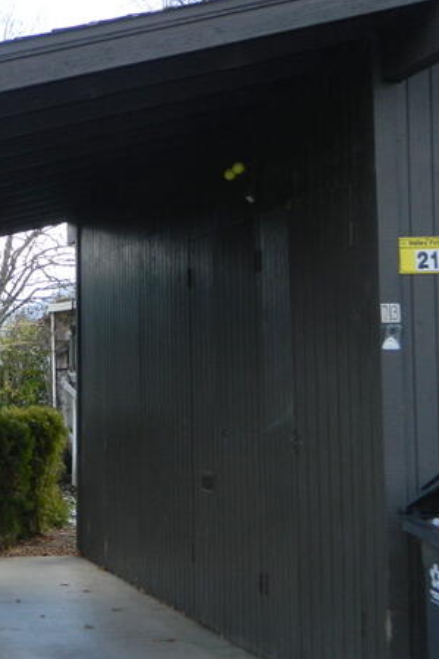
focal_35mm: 76
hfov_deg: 16.8
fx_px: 1391
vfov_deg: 26.7
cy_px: 304
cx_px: -144
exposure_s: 1/200
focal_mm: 7.3
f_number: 3.5
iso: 110
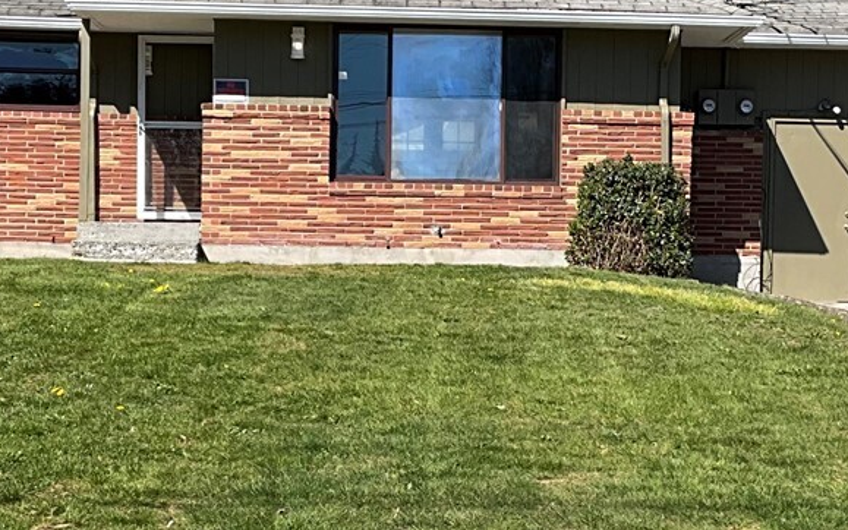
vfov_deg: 15.4
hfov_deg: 24.3
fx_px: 1965
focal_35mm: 85
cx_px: 479
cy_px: 319
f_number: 1.8
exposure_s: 1/1451
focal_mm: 3
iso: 25
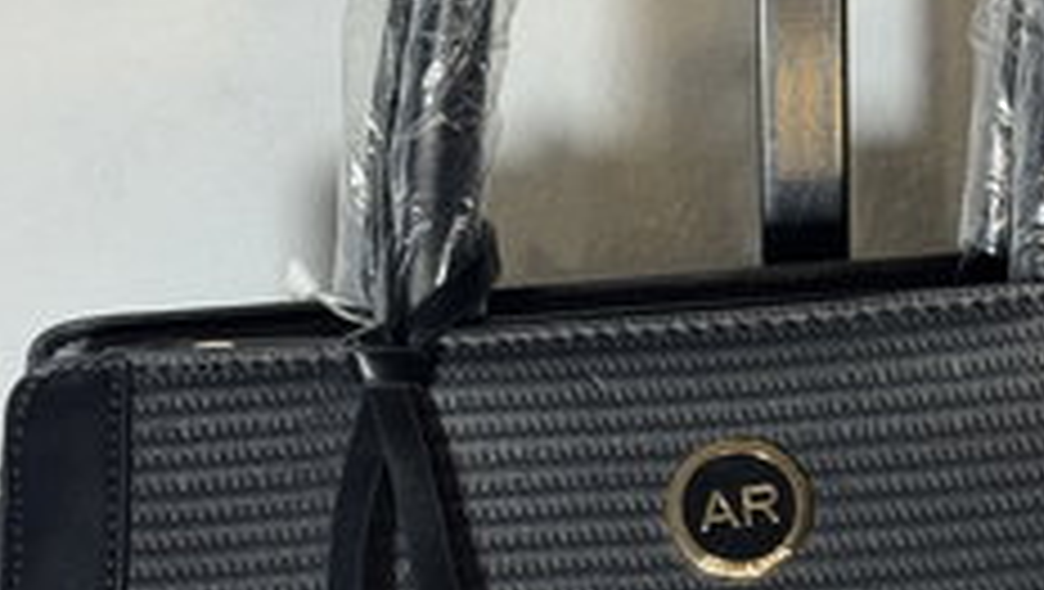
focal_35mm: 120
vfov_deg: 10.1
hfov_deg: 17.7
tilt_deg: -11.3
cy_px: 430
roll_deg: +1.6
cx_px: 814
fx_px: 3325
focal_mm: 6.76
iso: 80
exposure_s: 1/50
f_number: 1.78
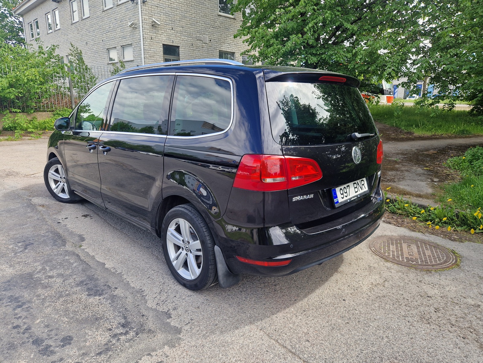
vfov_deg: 58.9
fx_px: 321
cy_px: 182
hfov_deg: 73.9
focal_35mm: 23
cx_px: 242
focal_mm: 5.4
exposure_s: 1/350
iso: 50
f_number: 1.8
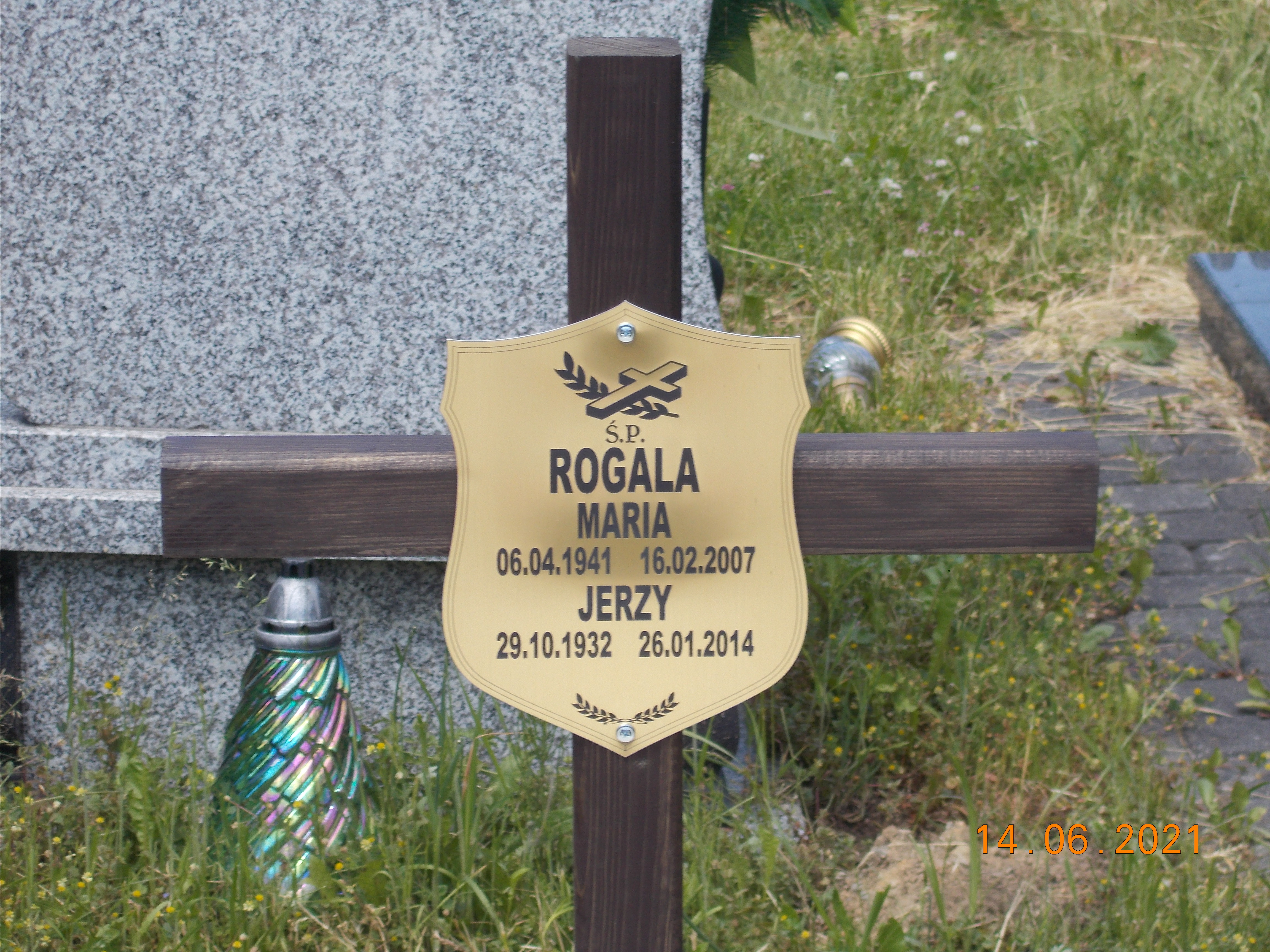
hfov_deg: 15.2
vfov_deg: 11.4
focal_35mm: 130
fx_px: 4769
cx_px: 635
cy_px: 476
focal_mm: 23
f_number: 6.5
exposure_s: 1/125
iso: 80
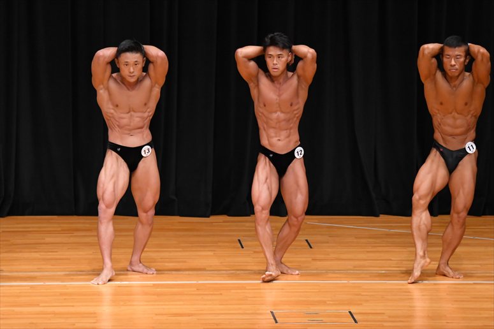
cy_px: 164
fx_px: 3498
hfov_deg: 8.1
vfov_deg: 5.4
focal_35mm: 255
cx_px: 247
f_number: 5.6
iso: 4000
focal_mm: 170
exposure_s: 1/400
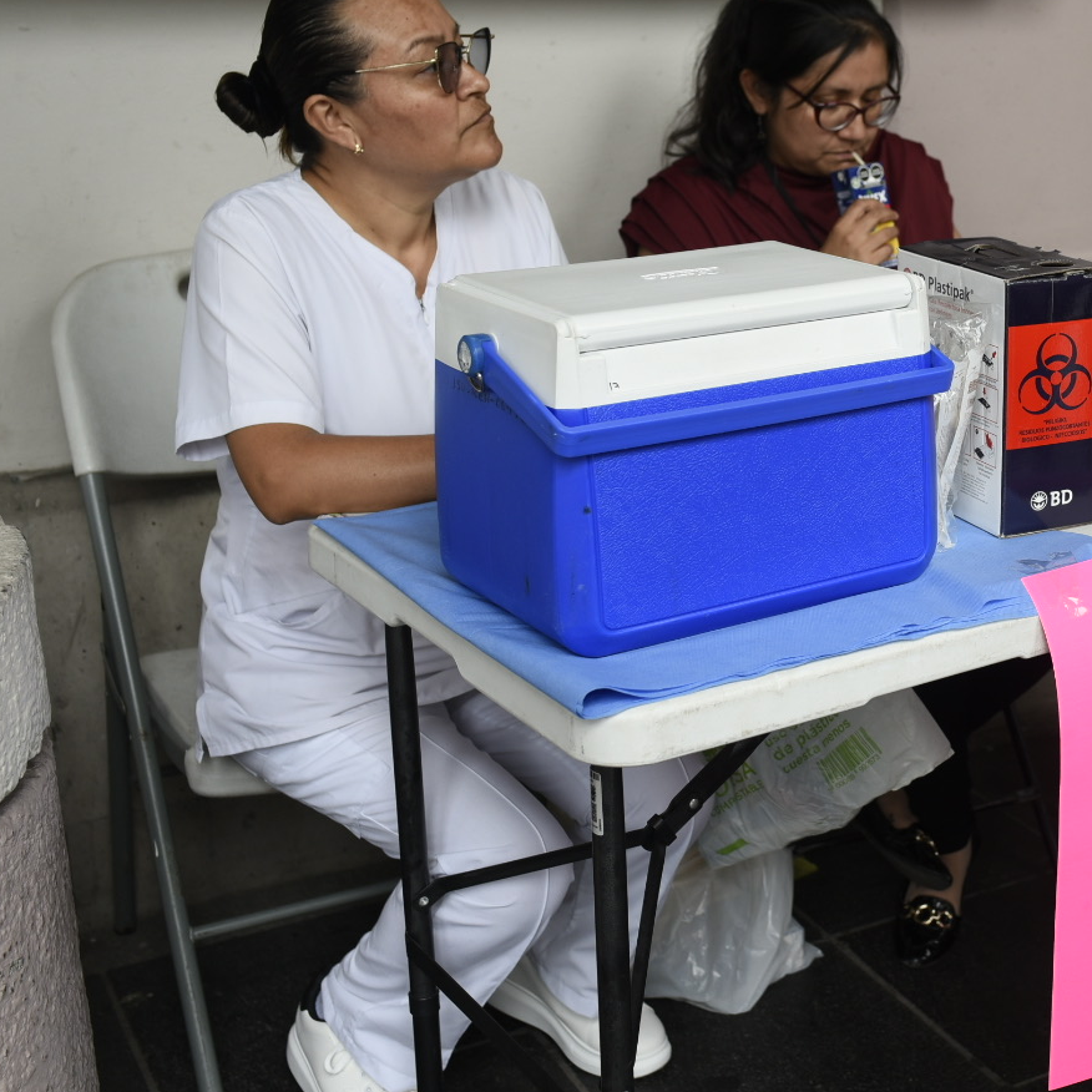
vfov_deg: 31.1
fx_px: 1963
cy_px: 527
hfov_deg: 29.9
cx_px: 956
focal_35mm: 55
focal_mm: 35
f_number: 4.5
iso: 250
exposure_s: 1/400
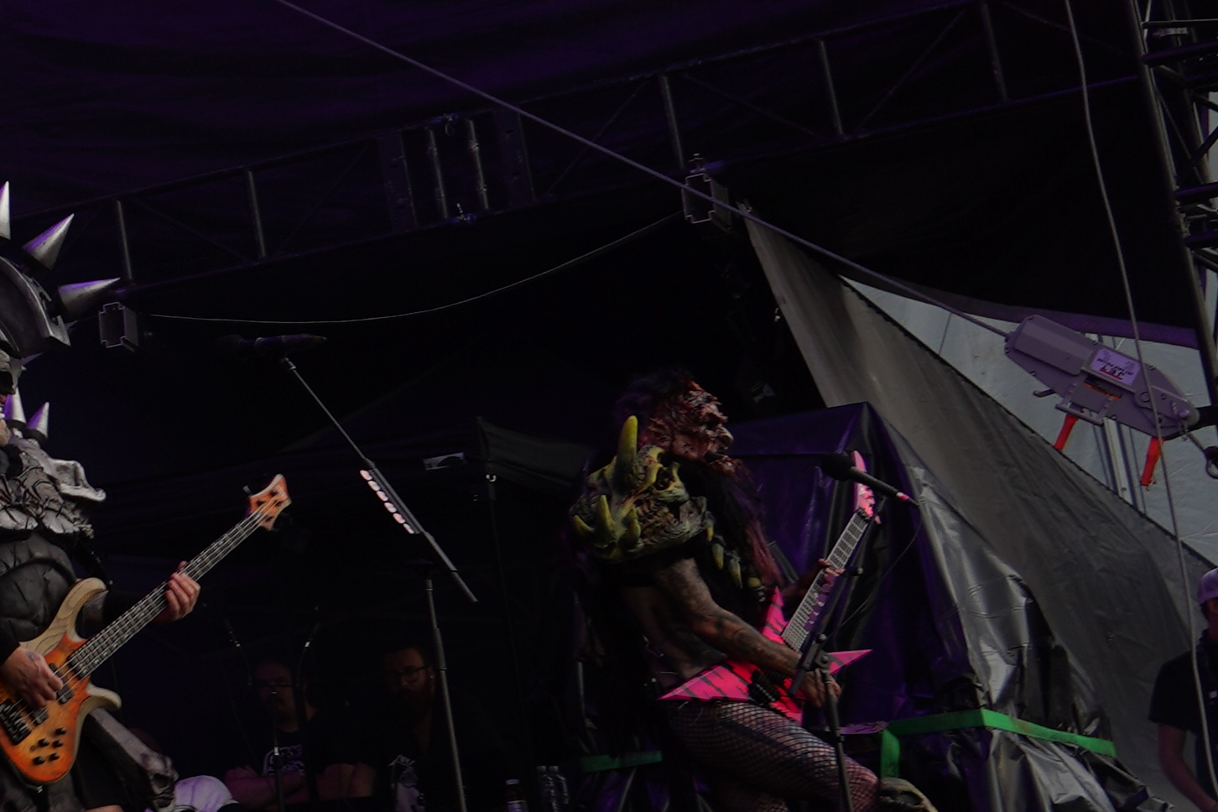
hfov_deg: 13.8
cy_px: 3
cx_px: -1270
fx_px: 4195
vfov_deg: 11.0
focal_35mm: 124
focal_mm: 30
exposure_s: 1/60
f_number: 5.6
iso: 100
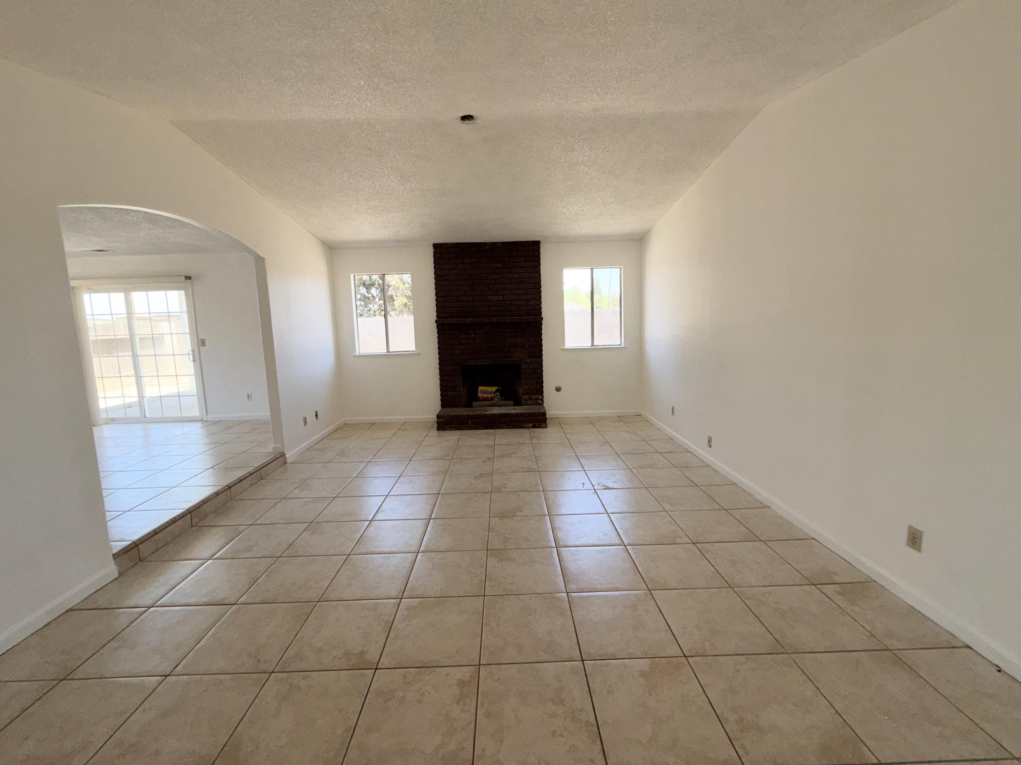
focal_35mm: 14
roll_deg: +1.8
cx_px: 510
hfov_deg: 102.1
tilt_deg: -7.9
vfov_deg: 85.7
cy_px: 382
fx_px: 413
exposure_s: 1/121
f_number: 2.2
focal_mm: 2.22
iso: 16
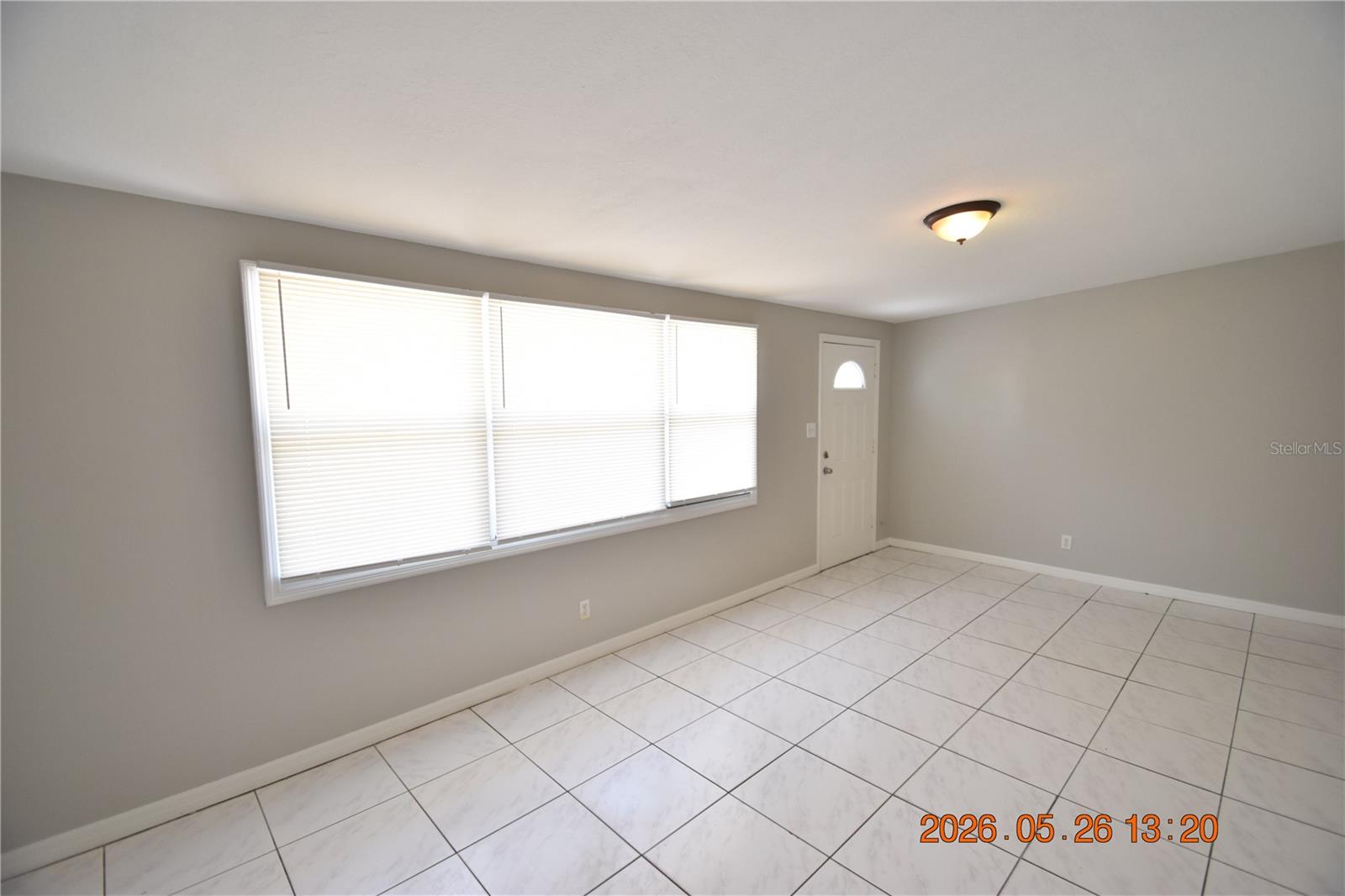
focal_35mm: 15
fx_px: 560
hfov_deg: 100.4
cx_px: 672
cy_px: 448
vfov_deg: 77.3
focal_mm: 10
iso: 800
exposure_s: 1/125
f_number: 3.5
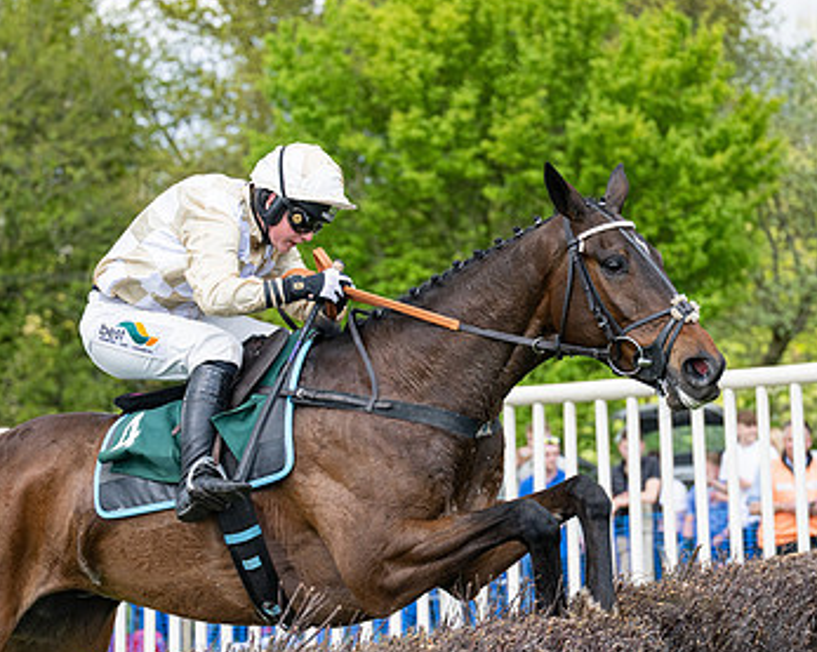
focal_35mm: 128
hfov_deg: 15.0
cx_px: 297
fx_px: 3092
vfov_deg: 12.0
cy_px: 497
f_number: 2.8
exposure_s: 1/2500
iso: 400
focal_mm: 70
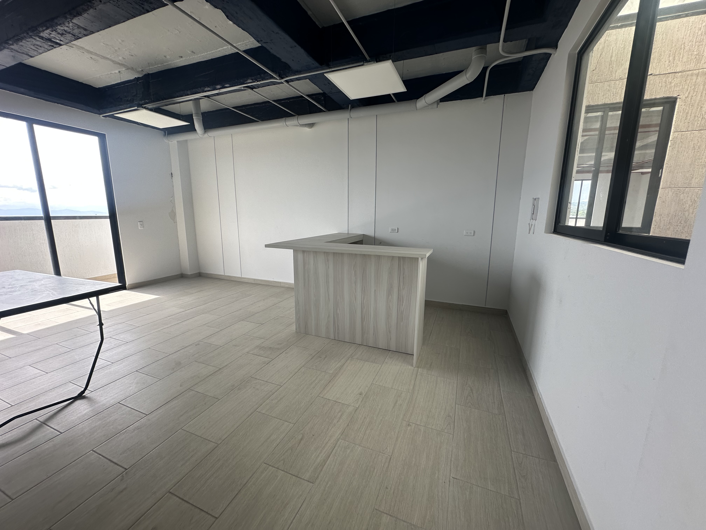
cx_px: 353
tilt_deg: -11.4
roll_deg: -1.4
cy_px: 265
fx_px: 286
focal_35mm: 14
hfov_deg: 102.1
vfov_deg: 85.7
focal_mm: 2.22
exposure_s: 1/206
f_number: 2.2
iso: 40
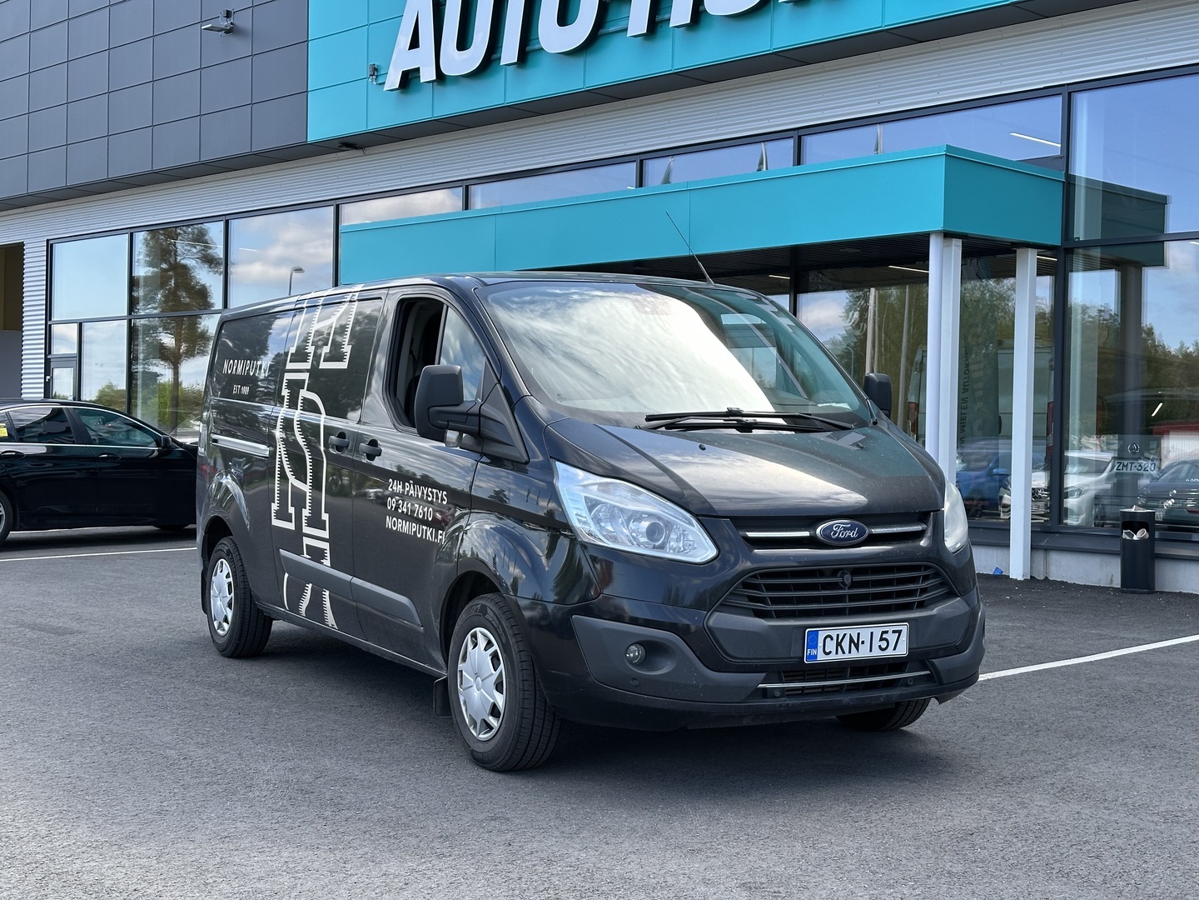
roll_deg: -1.2
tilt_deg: +0.4
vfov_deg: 30.3
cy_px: 450
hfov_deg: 39.7
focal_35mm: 48
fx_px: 1663
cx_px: 600
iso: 64
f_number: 1.78
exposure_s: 1/604
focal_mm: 6.86
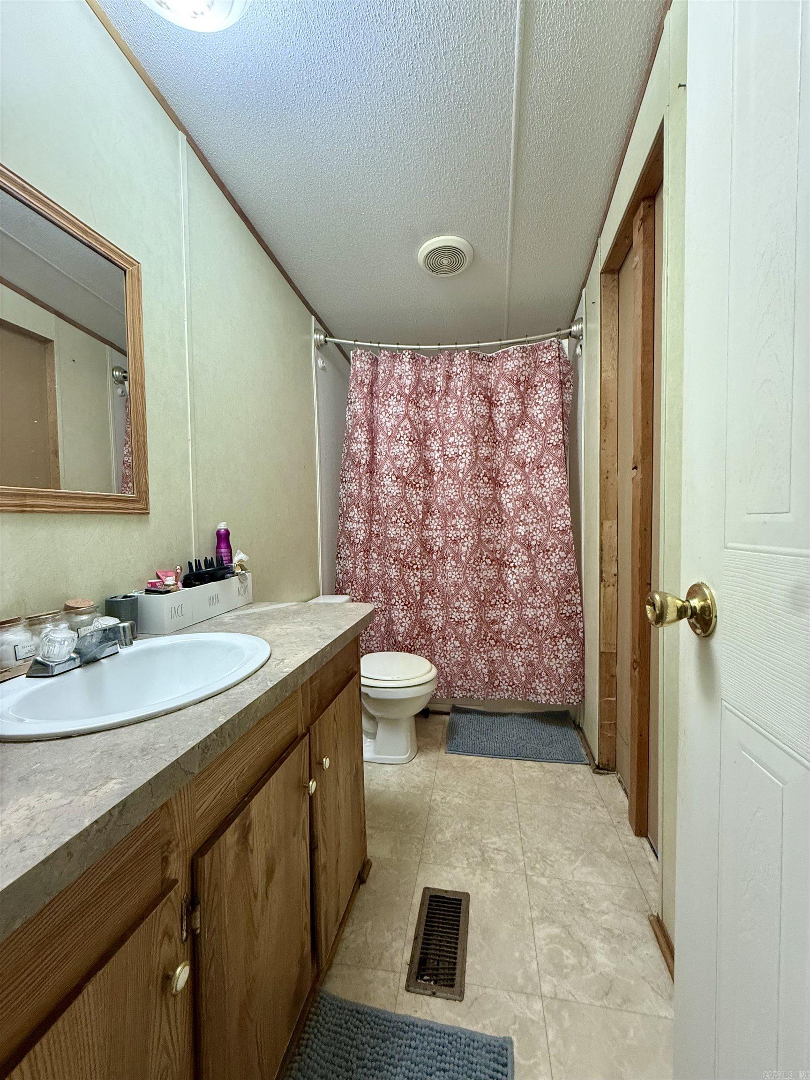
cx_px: 405
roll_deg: +0.5
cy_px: 540
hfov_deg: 85.7
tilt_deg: -2.4
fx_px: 437
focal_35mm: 14
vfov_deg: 102.1
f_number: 2.2
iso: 400
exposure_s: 1/60
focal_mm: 2.22
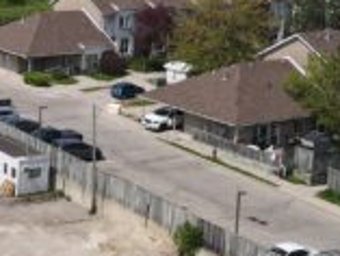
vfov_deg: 14.2
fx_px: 1022
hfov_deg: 17.2
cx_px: -152
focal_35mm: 104
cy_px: 43
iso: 100
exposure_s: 1/1000
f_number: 2.8
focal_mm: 4.5
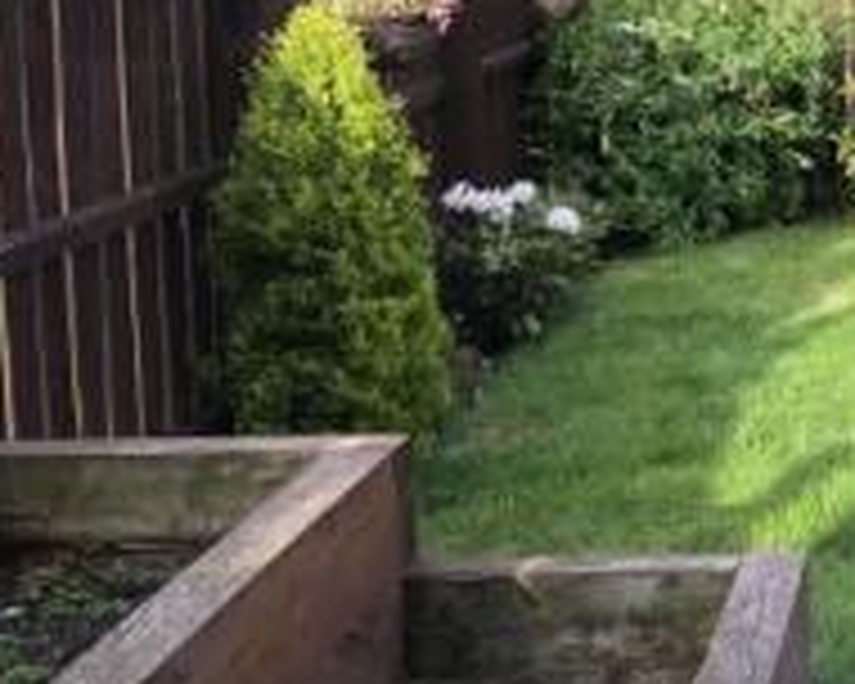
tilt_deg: -7.5
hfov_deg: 20.9
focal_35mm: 84
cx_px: 1073
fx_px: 2126
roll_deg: -0.4
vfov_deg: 18.2
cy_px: 182
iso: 20
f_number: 1.8
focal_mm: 3.99
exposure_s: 1/276
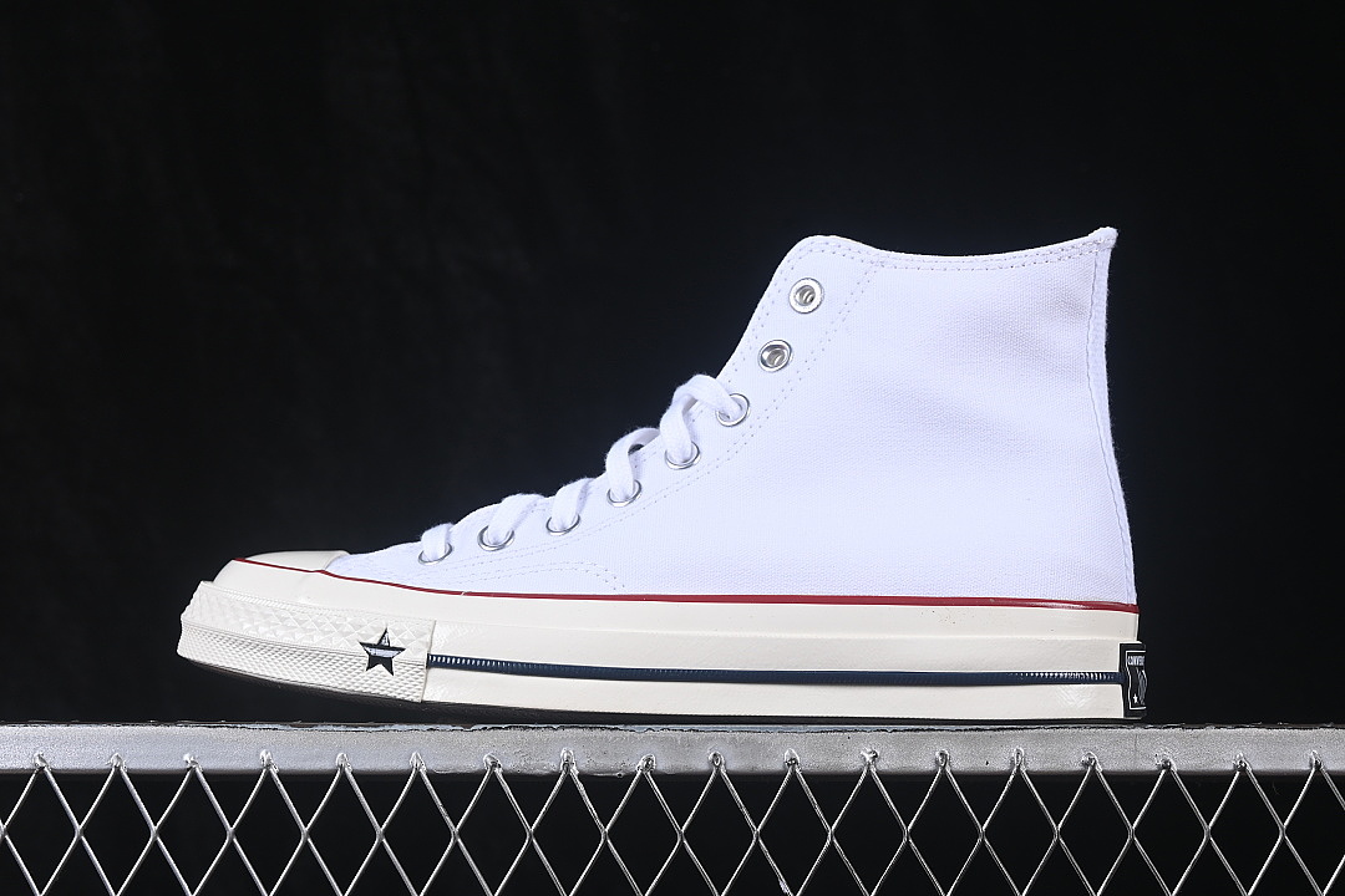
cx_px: 672
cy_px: 448
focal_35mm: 75
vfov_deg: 18.2
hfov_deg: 27.0
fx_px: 2802
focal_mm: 50
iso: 160
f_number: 8
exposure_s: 1/80
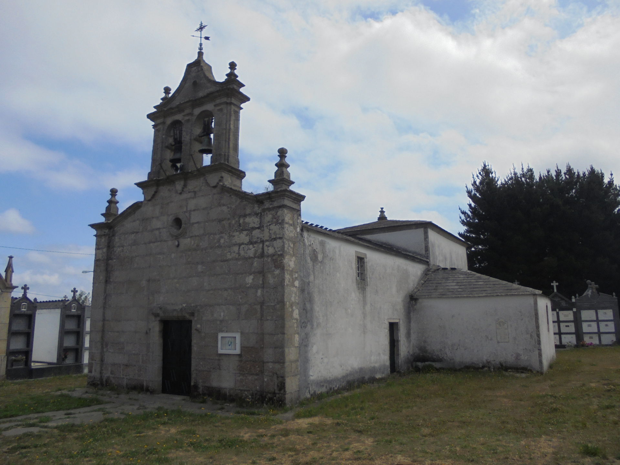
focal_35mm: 26
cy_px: 232
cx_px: 310
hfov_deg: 67.3
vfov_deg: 53.1
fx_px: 466
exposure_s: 1/200
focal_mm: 4.6
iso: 100
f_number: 11.5
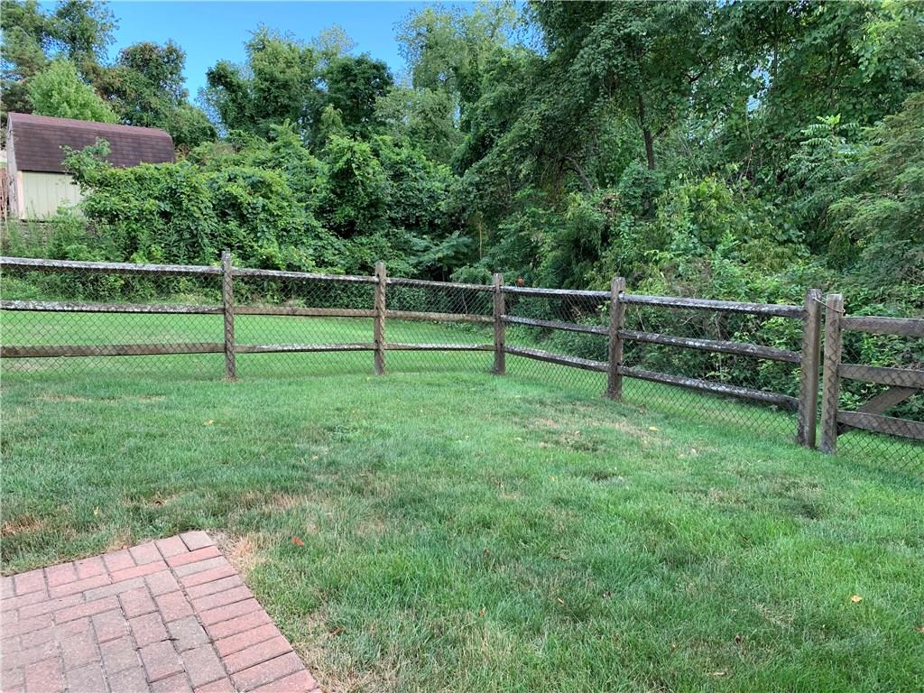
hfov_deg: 67.3
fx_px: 694
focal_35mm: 26
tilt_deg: -8.4
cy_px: 346
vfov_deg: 53.1
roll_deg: +2.2
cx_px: 462
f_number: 1.8
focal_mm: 4.25
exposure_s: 1/122
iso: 25
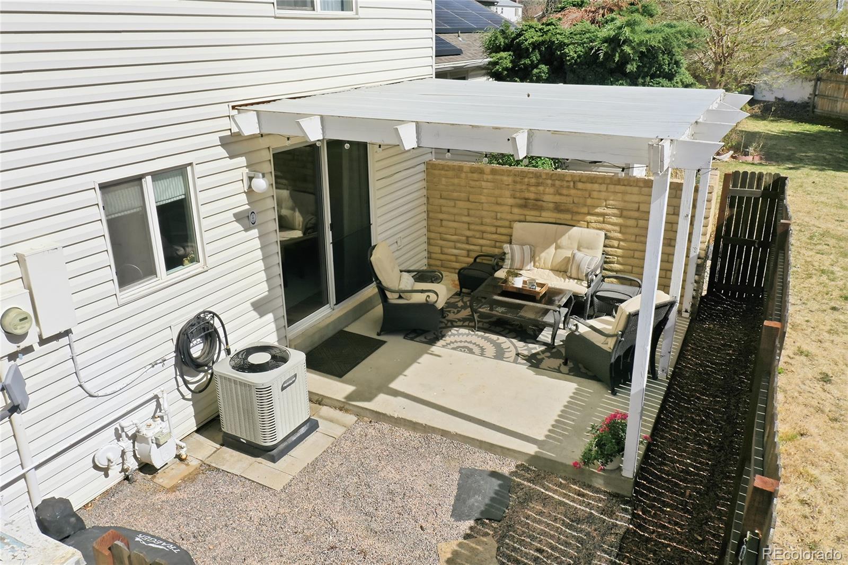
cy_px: 282
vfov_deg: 46.4
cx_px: 424
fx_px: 659
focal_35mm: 28
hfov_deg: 65.5
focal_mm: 10.3
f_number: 7.1
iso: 100
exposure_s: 1/800
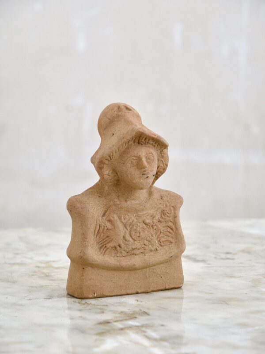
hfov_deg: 12.3
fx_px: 1225
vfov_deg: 16.4
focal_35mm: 120
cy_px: 177
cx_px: 132
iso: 400
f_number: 4
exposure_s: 1/125
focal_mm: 60
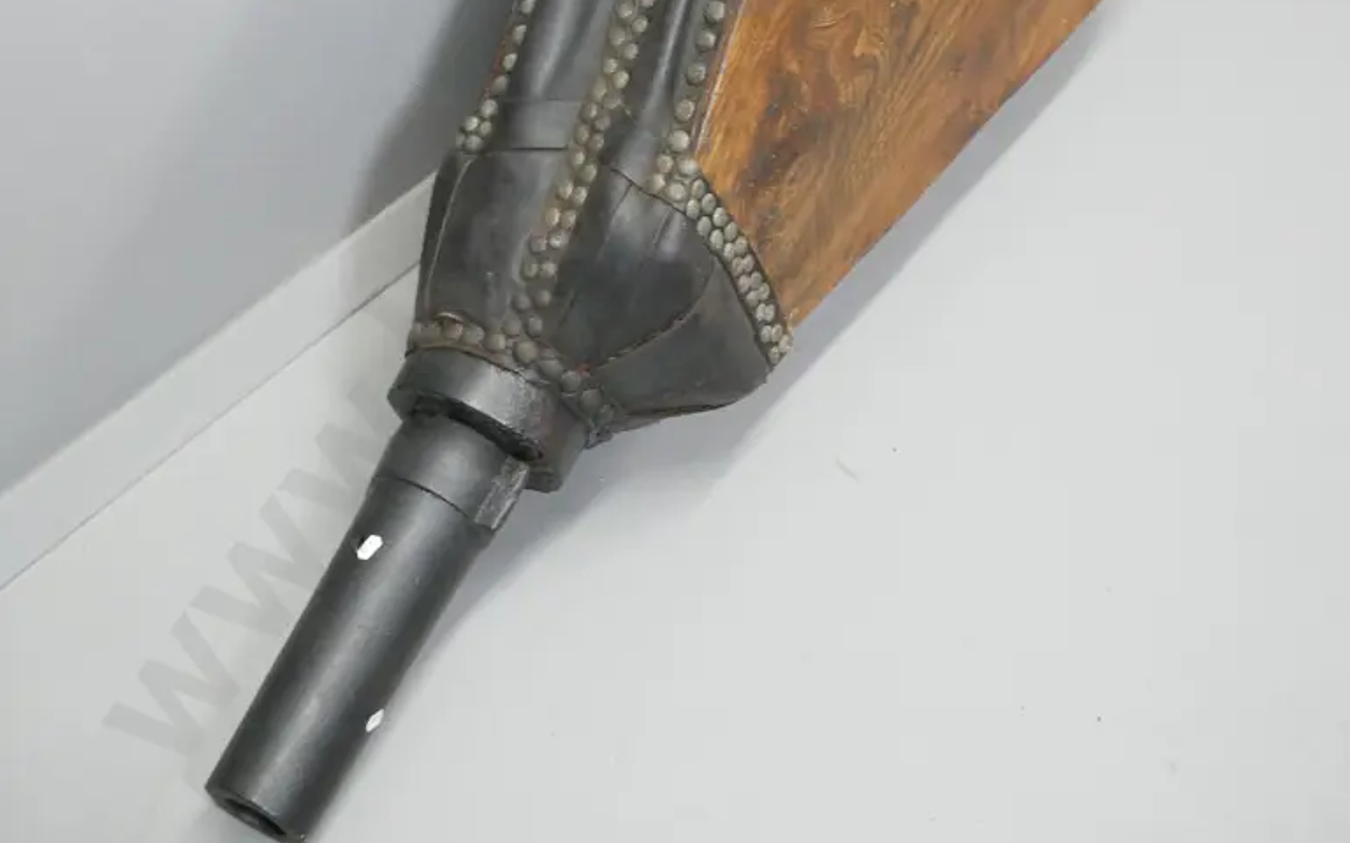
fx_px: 1876
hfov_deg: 39.6
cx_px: 675
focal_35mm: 51
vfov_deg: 24.4
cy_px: 32
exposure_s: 1/80
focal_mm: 18
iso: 3200
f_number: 5
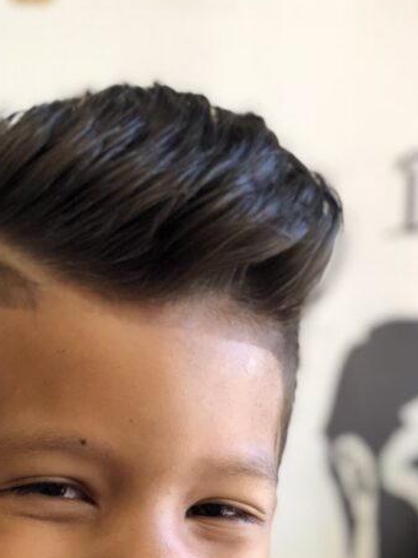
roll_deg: +0.7
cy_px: 554
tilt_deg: +1.2
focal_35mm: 117
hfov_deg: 12.5
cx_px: 2
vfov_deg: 16.5
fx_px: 1885
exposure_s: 1/60
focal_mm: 6
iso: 80
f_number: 2.4
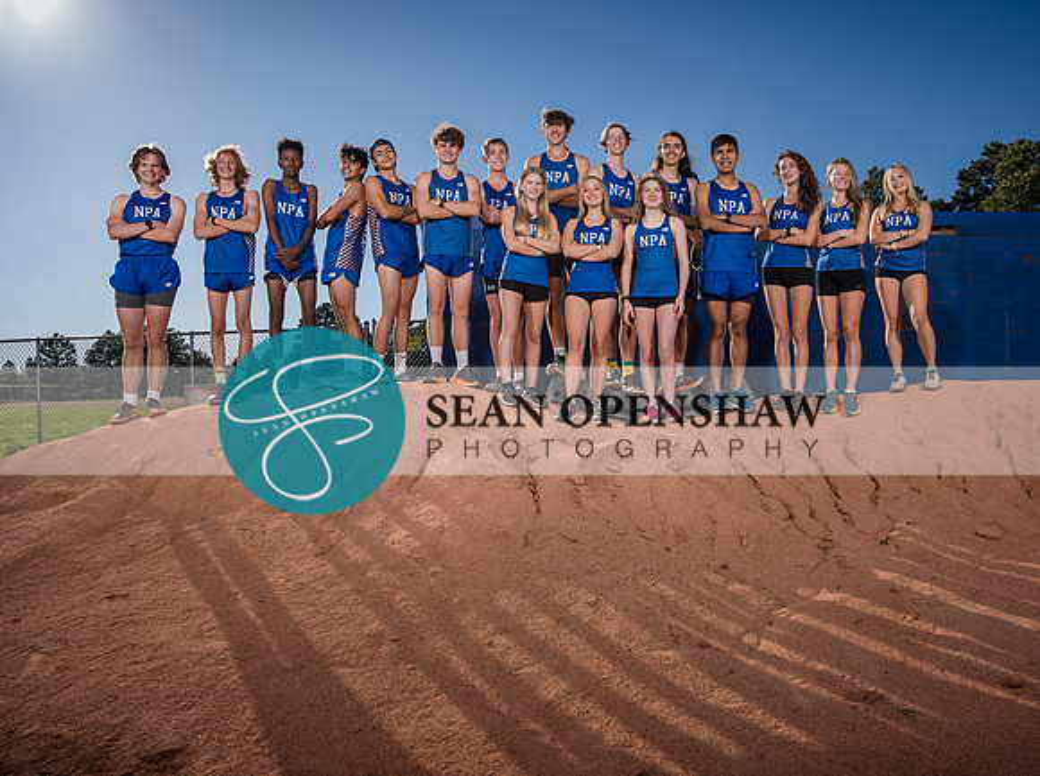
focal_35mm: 26
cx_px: 582
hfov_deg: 67.4
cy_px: 388
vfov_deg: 53.1
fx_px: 776
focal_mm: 24
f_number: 5
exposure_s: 1/500
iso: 80
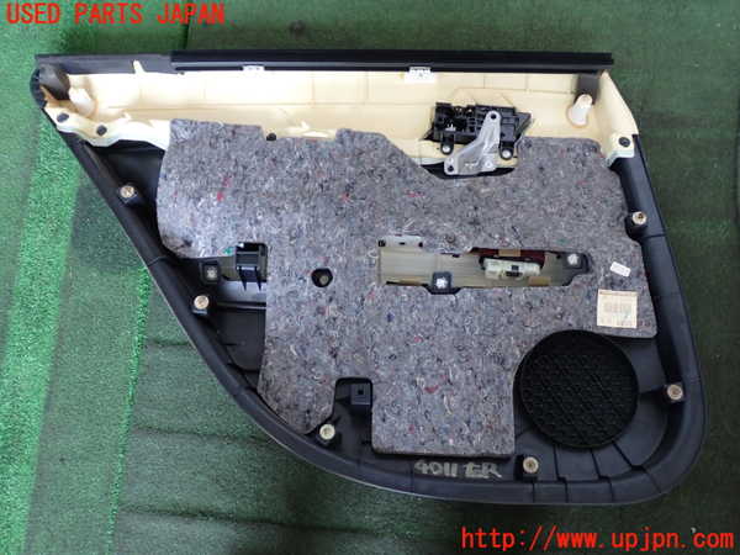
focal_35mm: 36
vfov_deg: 39.7
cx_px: 370
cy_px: 278
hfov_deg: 51.4
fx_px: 770
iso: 200
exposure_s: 1/60
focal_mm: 6.37
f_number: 2.5
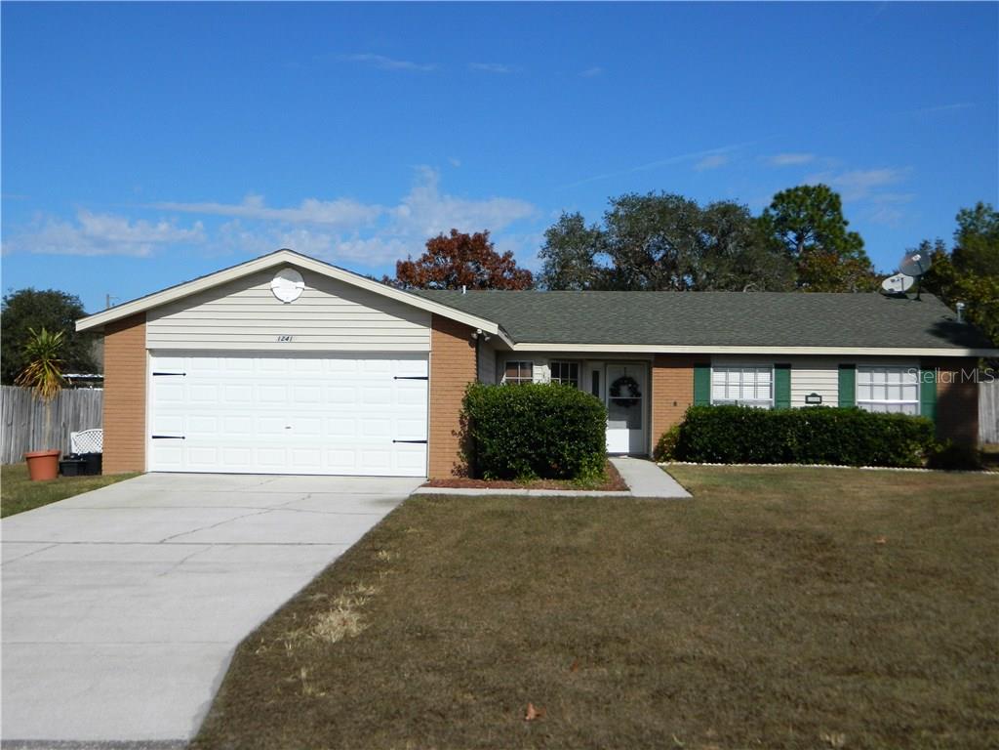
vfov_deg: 35.1
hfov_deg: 45.8
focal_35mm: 41
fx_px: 1183
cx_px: 500
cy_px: 375
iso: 80
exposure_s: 1/320
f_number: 9.8
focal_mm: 7.3
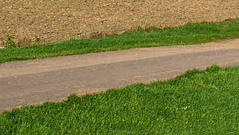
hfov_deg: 12.7
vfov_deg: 7.1
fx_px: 1070
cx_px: 64
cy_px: -80
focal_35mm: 169
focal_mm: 31
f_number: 8
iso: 200
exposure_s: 1/640
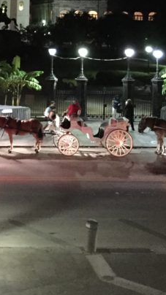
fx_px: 627
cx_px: -15
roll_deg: -1.0
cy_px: 9
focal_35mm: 80
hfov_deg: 14.7
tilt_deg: +1.1
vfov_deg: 25.4
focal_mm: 4.15
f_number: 2.2
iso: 800
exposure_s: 1/15
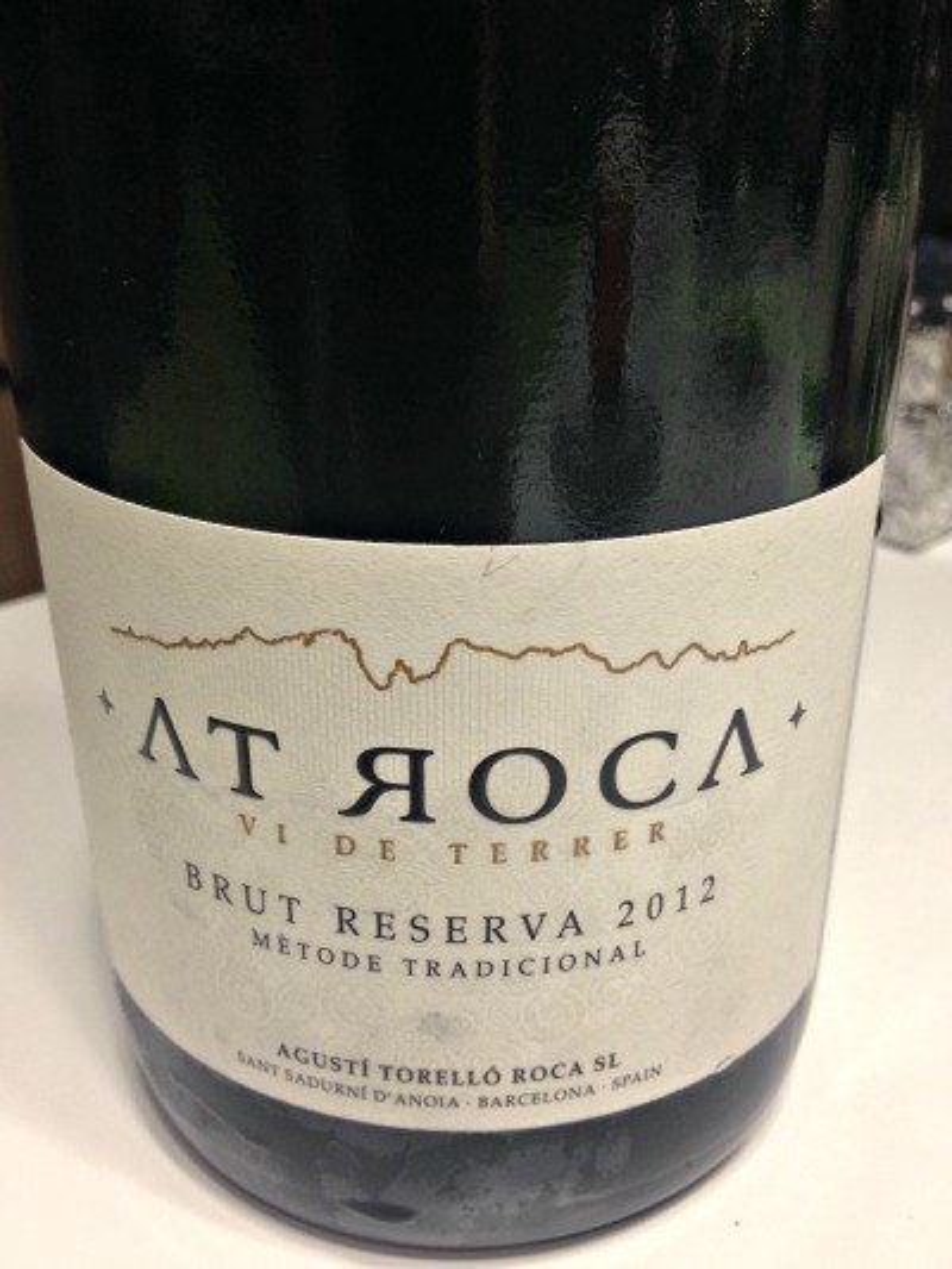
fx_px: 1210
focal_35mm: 33
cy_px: 634
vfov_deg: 55.3
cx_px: 476
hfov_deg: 43.0
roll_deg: +3.6
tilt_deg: -24.2
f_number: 2.4
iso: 80
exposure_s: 1/20
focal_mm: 4.12
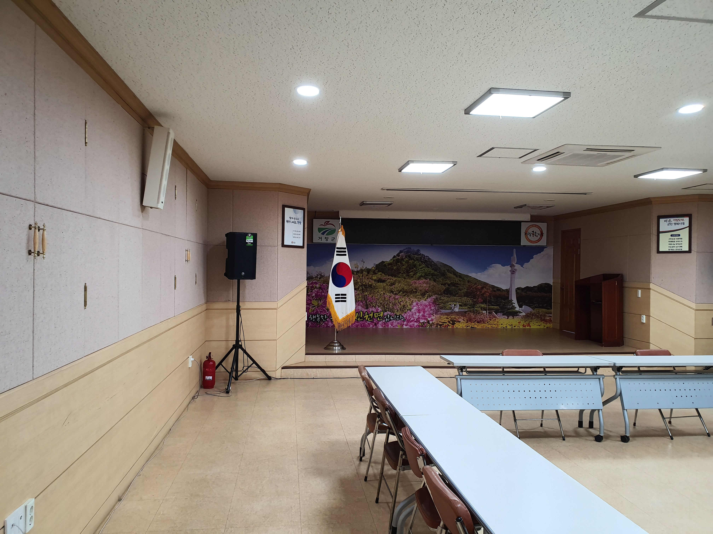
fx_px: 536
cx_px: 356
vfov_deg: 53.1
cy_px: 267
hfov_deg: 67.3
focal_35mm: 26
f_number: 2.4
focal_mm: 4.3
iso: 160
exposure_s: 1/60
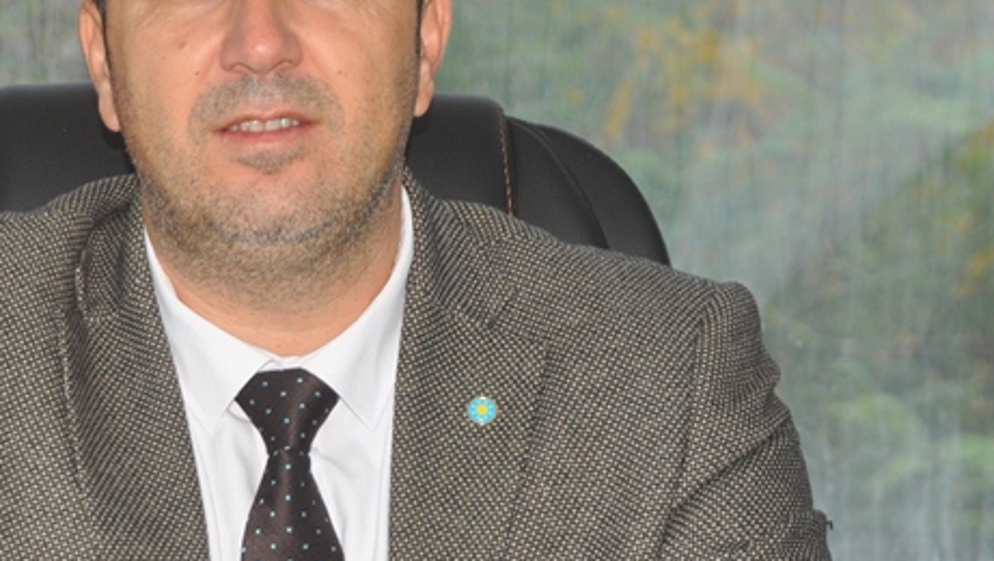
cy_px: 352
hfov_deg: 10.6
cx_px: 246
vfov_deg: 6.0
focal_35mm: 202
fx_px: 5327
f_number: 5
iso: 320
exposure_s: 1/60
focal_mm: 58
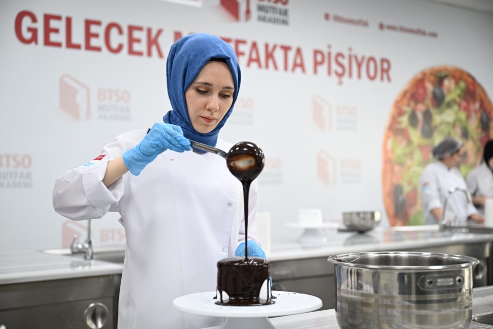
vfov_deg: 24.6
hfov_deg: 36.3
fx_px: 753
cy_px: 164
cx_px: 246
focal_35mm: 55
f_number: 3.2
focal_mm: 55
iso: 1000
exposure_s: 1/160
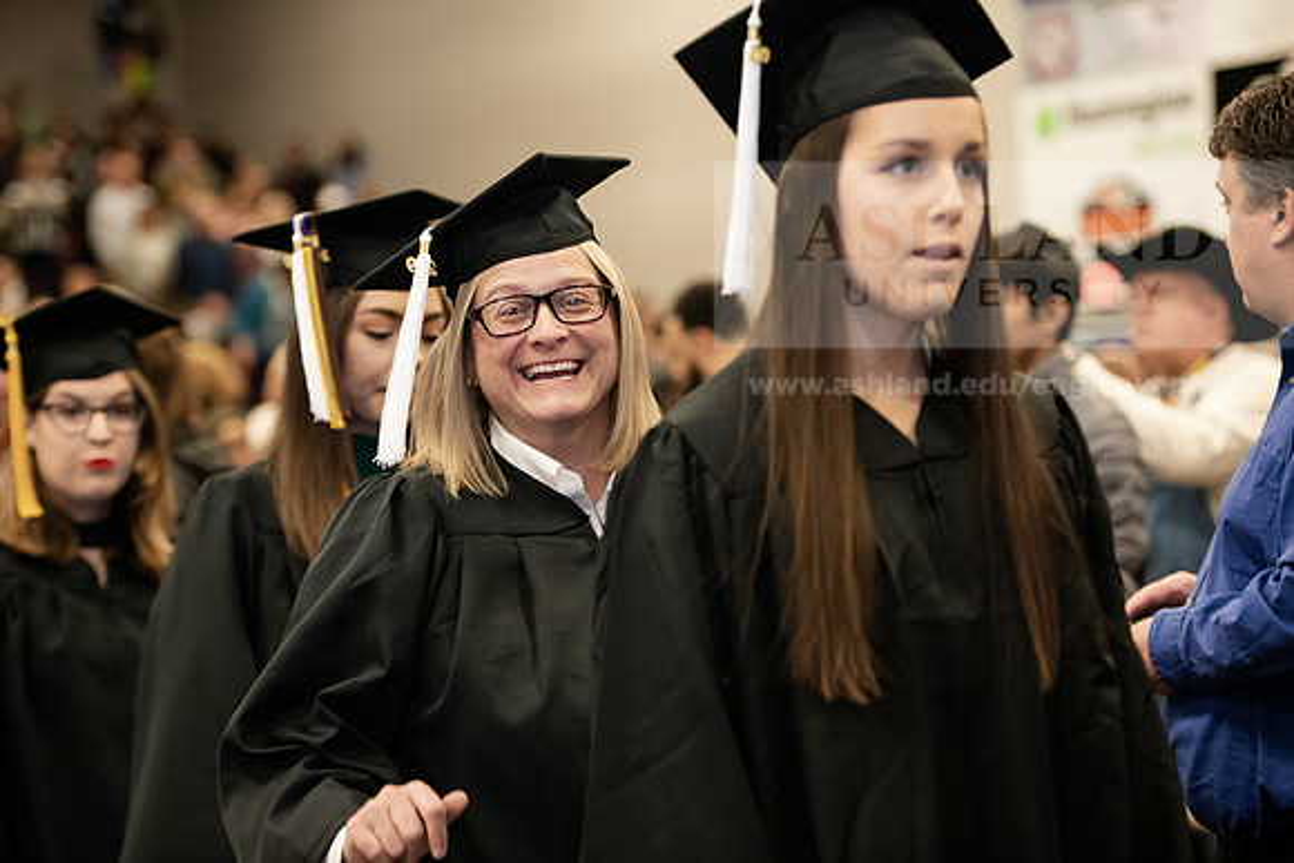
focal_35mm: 95
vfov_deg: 14.4
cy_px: 432
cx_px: 647
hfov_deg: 21.5
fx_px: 3415
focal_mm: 95
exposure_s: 1/200
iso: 2000
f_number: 3.2
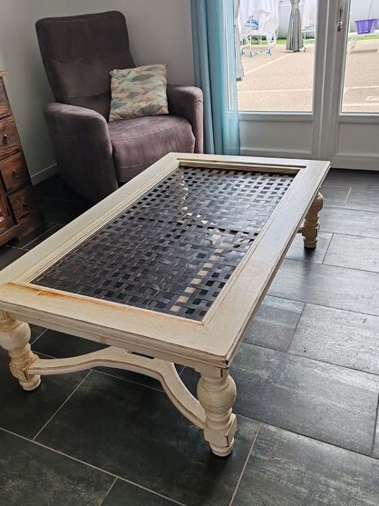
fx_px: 452
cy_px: 244
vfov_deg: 58.3
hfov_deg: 45.5
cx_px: 185
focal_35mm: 31
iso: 100
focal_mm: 6.12
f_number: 1.9
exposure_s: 1/100
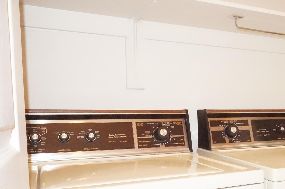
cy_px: 143
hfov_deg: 44.8
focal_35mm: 41
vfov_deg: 31.9
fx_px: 324
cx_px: 233
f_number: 8
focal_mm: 16
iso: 16000
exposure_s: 1/80
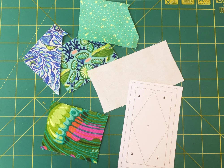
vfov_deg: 48.2
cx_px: 112
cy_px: 84
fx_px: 188
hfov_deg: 61.7
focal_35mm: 29
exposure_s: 1/33
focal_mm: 4.2
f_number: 2.2
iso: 80
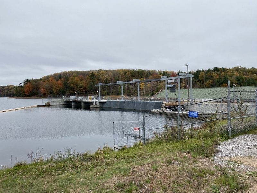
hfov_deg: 67.3
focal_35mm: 26
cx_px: 128
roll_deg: +1.0
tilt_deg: -0.1
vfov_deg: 53.1
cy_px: 96
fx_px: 193
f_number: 1.8
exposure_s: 1/576
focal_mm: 4.25
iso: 32
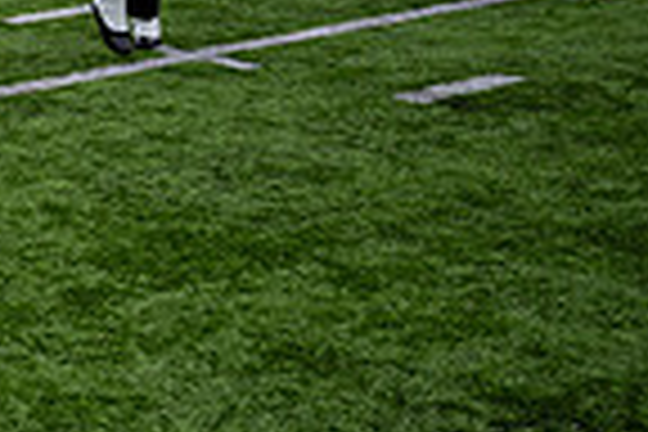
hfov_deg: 16.8
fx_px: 1746
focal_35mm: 97
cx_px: -567
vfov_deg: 13.5
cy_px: -164
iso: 125
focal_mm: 24
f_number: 2.8
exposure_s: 1/500
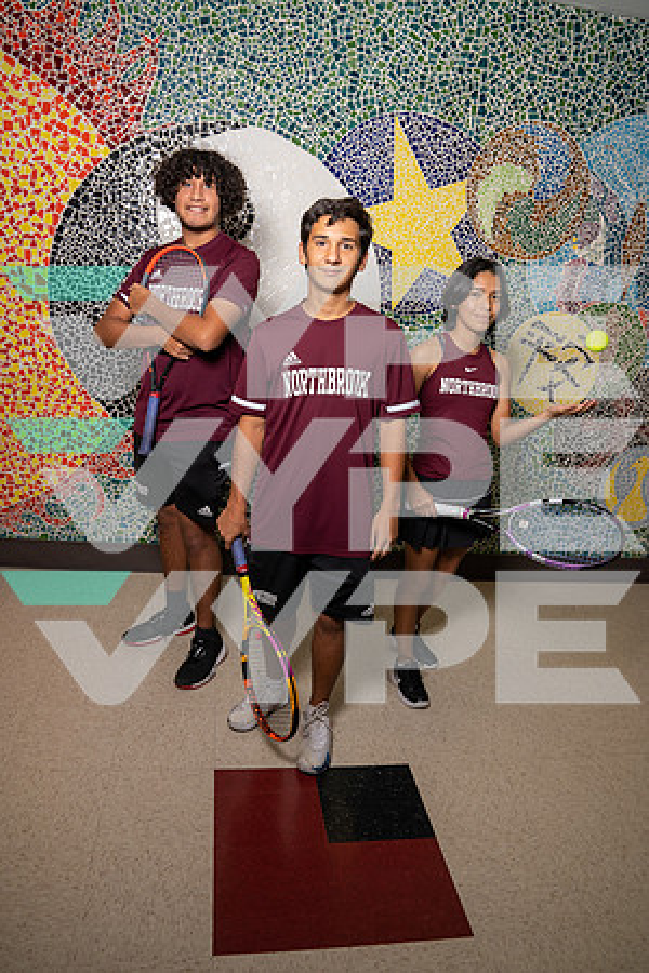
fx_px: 649
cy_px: 486
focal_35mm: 24
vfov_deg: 73.7
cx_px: 324
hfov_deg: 53.1
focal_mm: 24
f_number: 8
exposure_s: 1/250
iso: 400
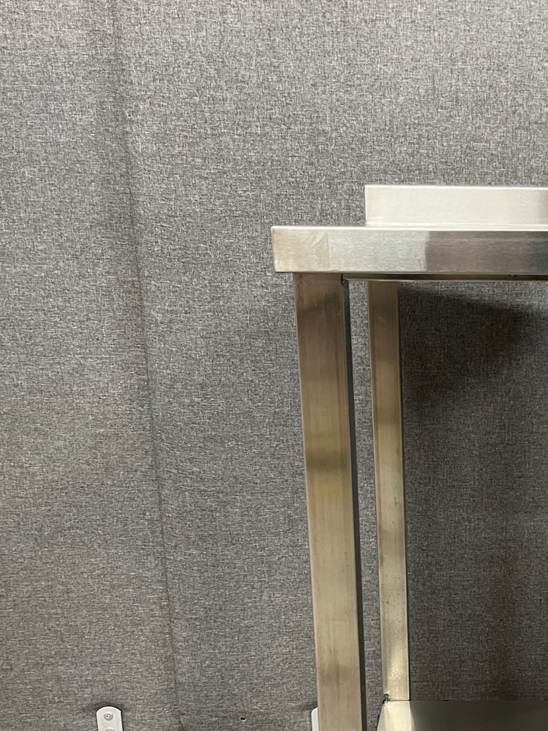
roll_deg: -0.7
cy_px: 560
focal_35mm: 49
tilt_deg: -19.9
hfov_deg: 28.4
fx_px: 1034
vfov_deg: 37.8
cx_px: 509
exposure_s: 1/50
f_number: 1.6
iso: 250
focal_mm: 5.1
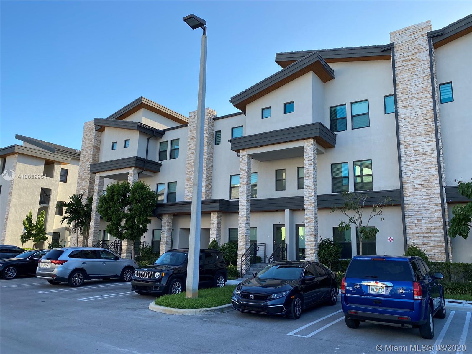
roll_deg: -1.7
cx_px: 236
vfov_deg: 53.1
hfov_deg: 67.3
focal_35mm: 26
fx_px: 355
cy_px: 177
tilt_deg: +11.0
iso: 32
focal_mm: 4.25
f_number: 1.8
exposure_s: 1/990
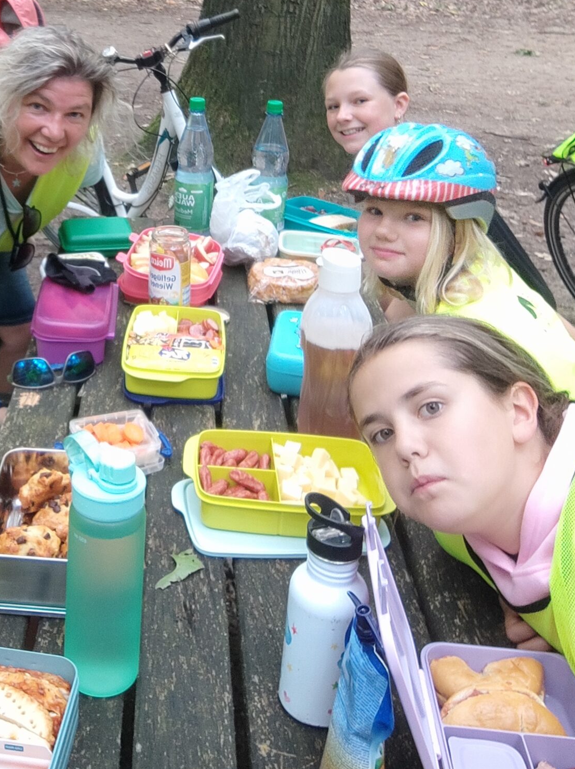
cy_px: 185
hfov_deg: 31.5
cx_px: 130
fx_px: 998
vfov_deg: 40.8
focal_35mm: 45
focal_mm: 3.14
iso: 100
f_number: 2.24
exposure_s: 1/33
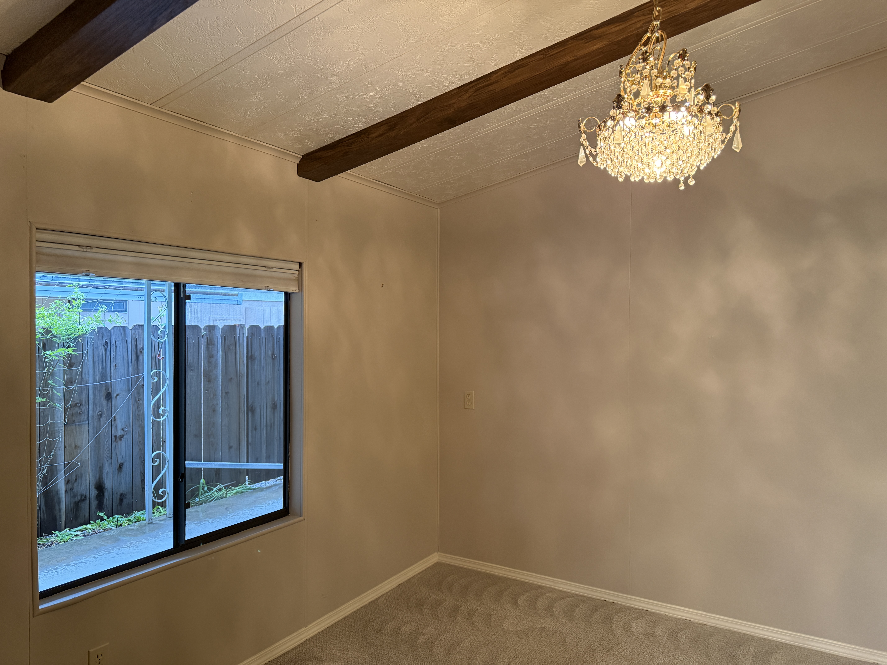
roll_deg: -0.1
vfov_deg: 56.8
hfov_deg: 71.6
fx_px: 615
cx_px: 444
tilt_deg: -0.3
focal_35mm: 24
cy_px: 332
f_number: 1.78
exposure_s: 1/60
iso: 400
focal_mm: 6.76
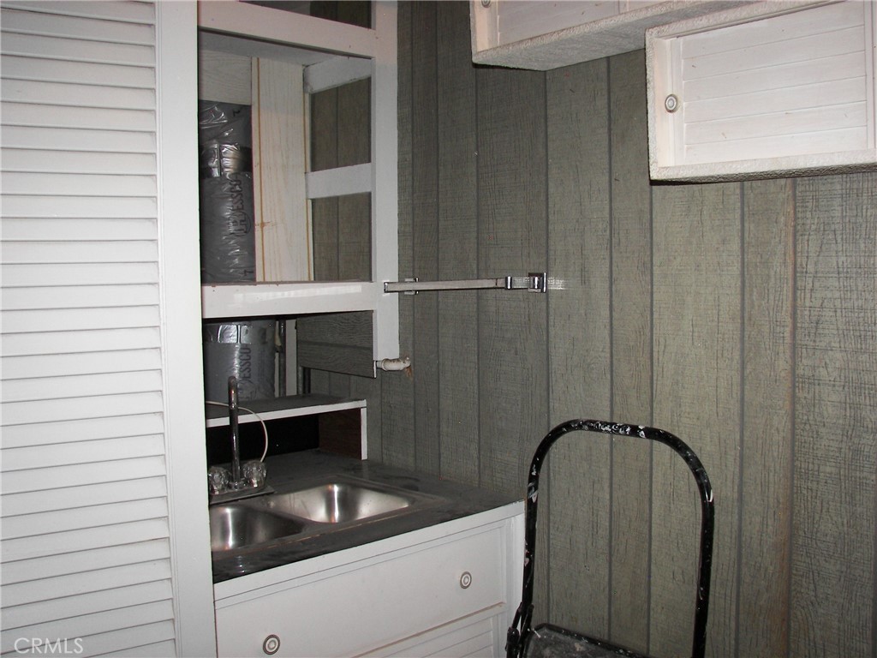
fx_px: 912
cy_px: 329
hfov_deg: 51.4
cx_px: 438
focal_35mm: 36
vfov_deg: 39.7
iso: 100
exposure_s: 1/30
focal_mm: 6
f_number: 2.8
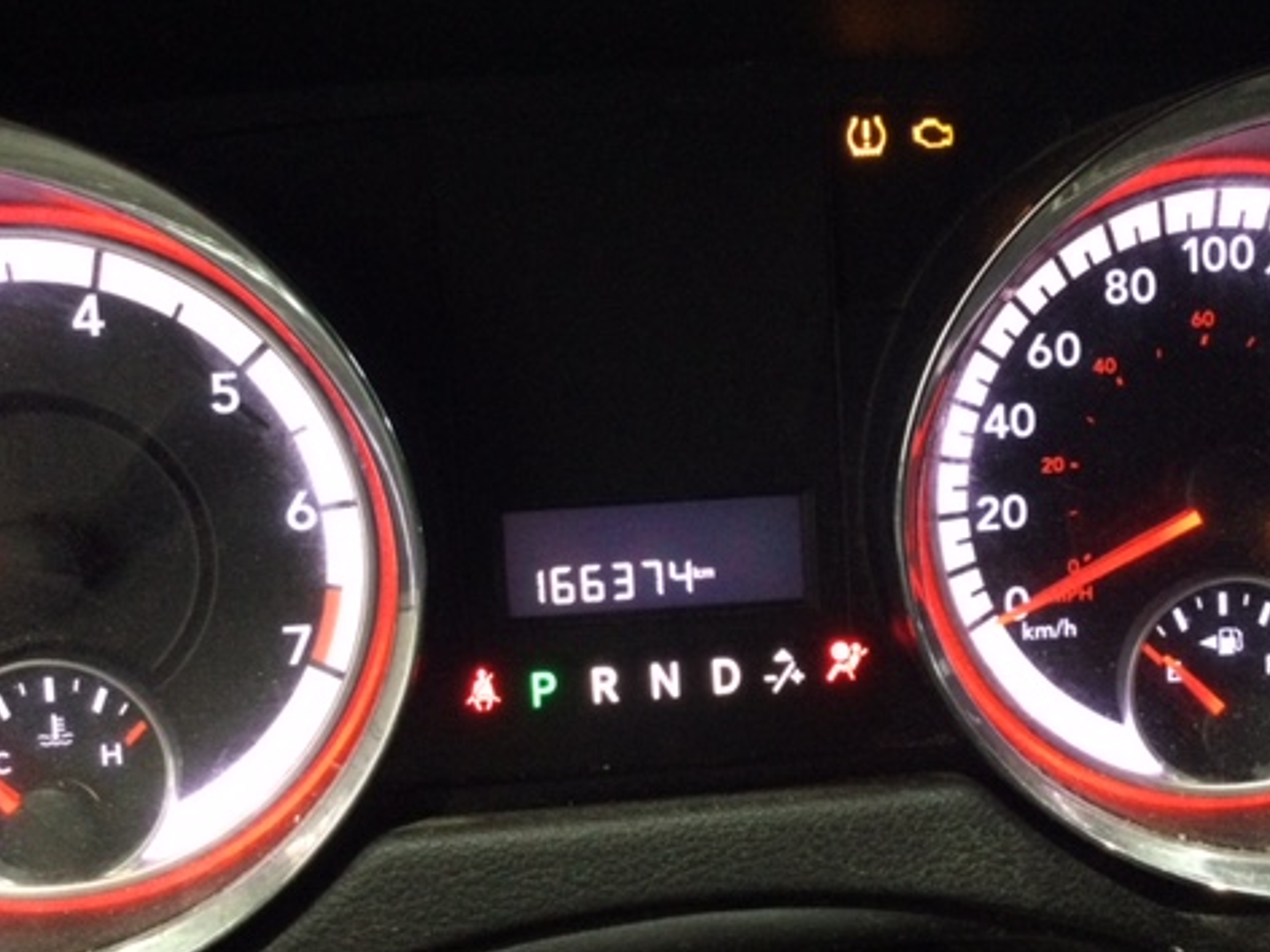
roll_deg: -2.6
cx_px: 729
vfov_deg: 34.3
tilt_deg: -26.7
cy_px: 508
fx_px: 1541
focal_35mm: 42
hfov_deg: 44.7
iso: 200
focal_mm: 3.3
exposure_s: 1/17
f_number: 2.4
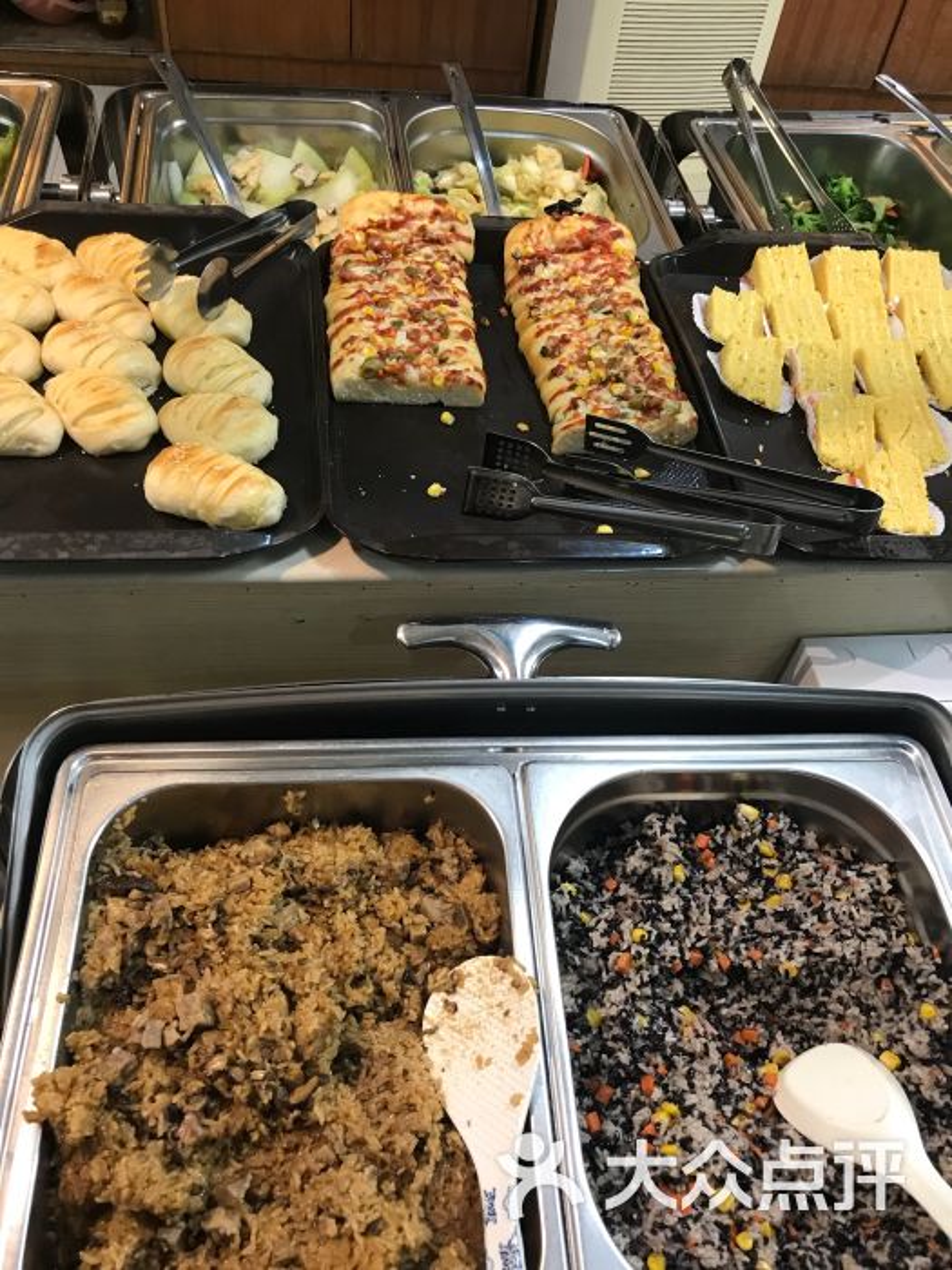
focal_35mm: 28
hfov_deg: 49.7
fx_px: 1027
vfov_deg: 63.4
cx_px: 476
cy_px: 635
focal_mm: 3.99
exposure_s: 1/20
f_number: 1.8
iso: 40
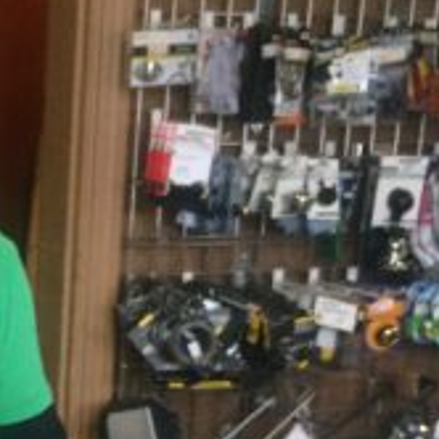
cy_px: 542
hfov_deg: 16.2
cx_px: -94
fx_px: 1478
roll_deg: -0.9
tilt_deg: -14.4
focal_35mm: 103
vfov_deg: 16.2
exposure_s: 1/30
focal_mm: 4.15
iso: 200
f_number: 2.2
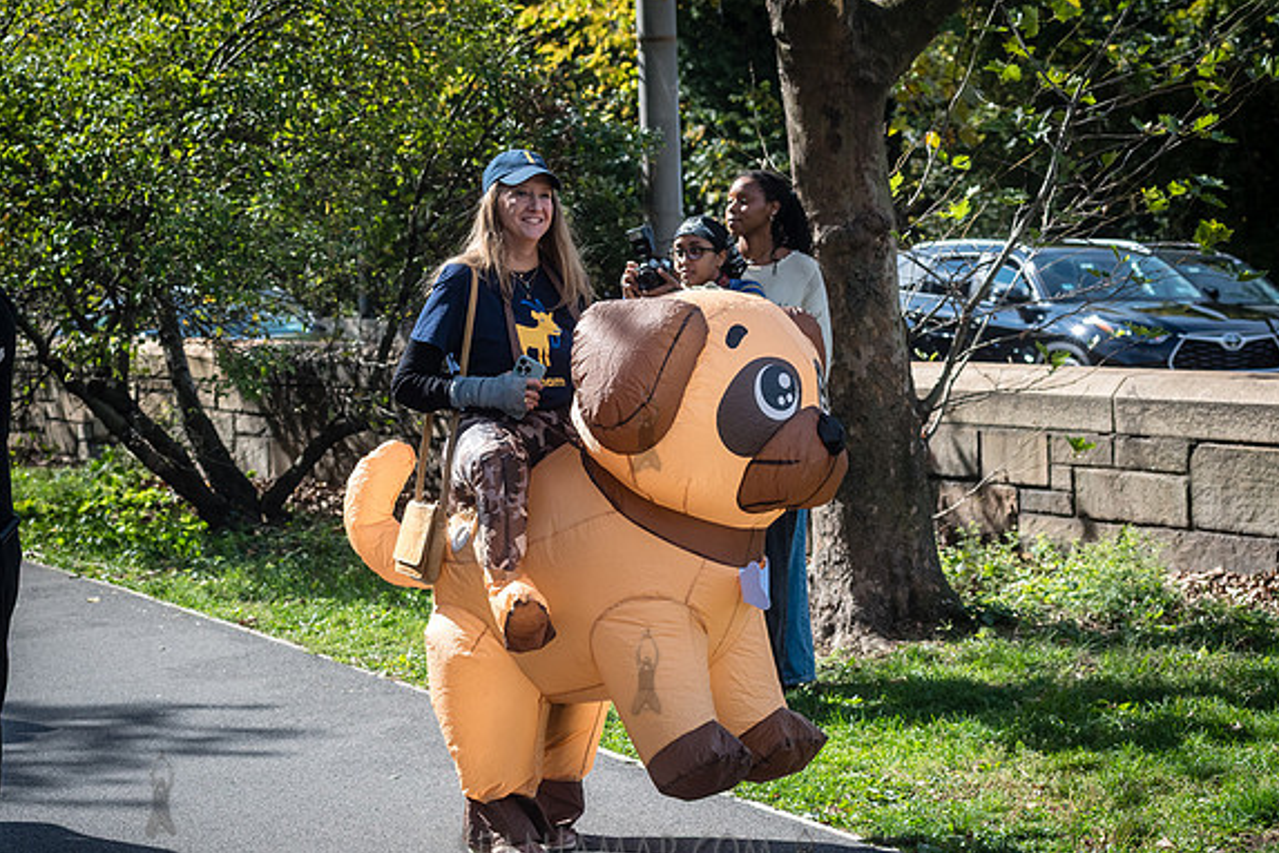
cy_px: 388
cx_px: 502
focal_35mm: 99
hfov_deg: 20.6
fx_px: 3517
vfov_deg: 13.8
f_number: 6.3
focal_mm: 80
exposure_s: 1/1600
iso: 1000
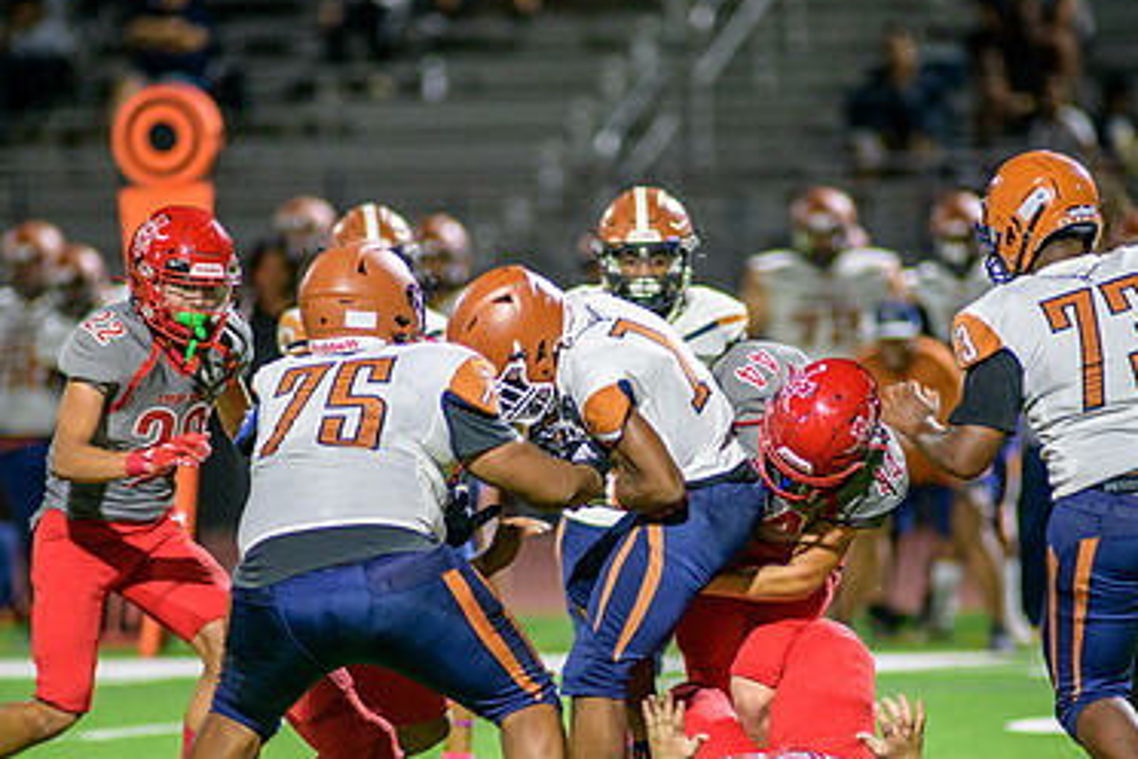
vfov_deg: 2.9
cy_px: 522
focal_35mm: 468
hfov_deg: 4.4
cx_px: 618
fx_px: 14793
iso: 2000
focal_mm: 300
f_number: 2.8
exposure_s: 1/500
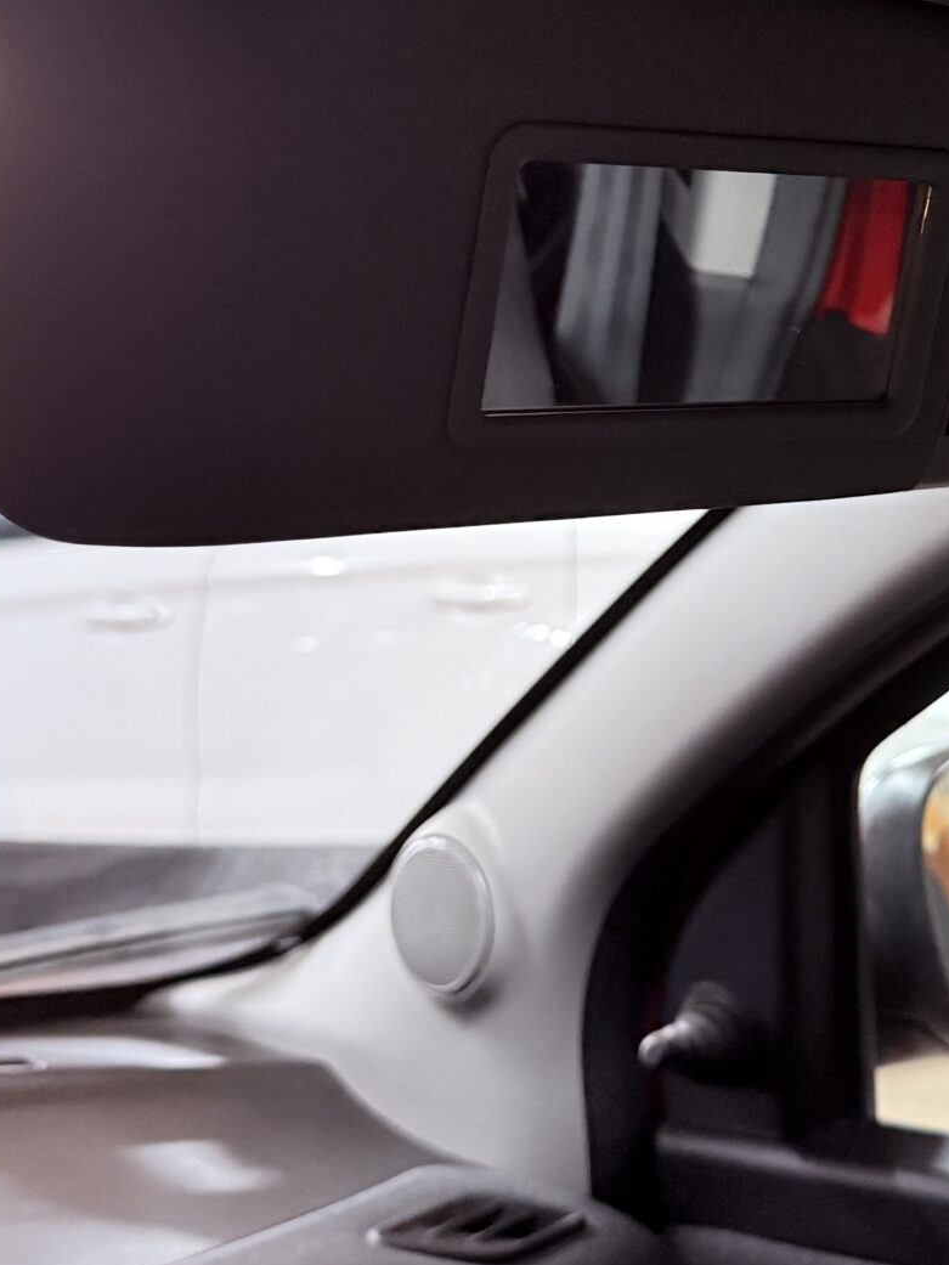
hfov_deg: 24.2
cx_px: 825
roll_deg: +1.1
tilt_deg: +6.9
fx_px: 2156
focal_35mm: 59
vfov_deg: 31.7
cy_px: 224
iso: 640
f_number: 1.78
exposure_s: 1/33
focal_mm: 6.76
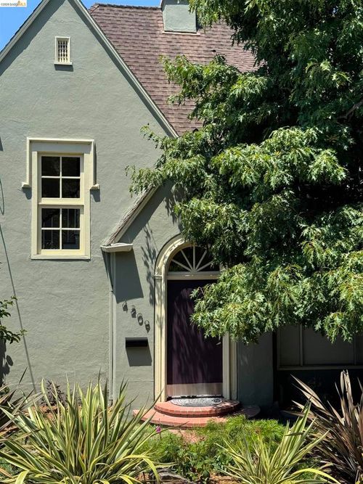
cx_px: 182
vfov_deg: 39.7
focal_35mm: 48
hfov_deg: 30.3
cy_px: 242
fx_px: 671
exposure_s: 1/2045
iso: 64
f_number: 1.78
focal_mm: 6.76
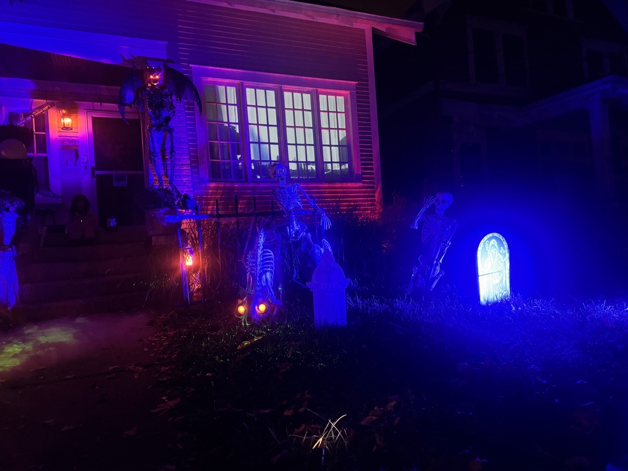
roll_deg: +4.5
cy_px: 236
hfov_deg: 71.6
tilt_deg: +1.9
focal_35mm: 24
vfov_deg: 56.8
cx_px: 314
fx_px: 435
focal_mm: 6.76
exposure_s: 1/32
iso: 1000
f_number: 1.78
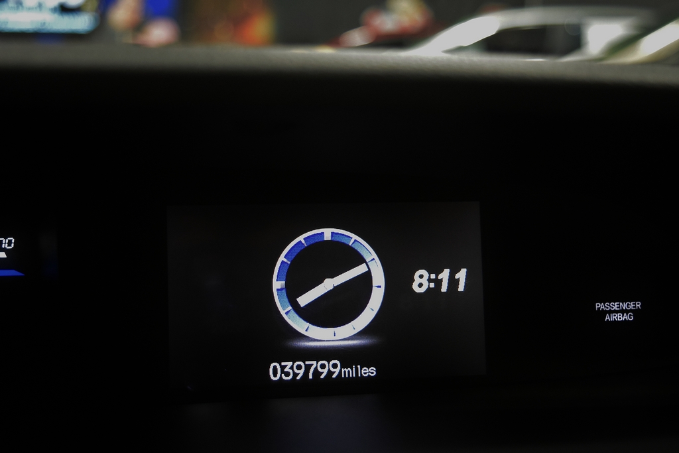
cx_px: 340
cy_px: 226
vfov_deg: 26.5
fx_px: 962
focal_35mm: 51
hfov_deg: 38.9
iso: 4500
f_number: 4.5
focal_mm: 34
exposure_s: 1/60
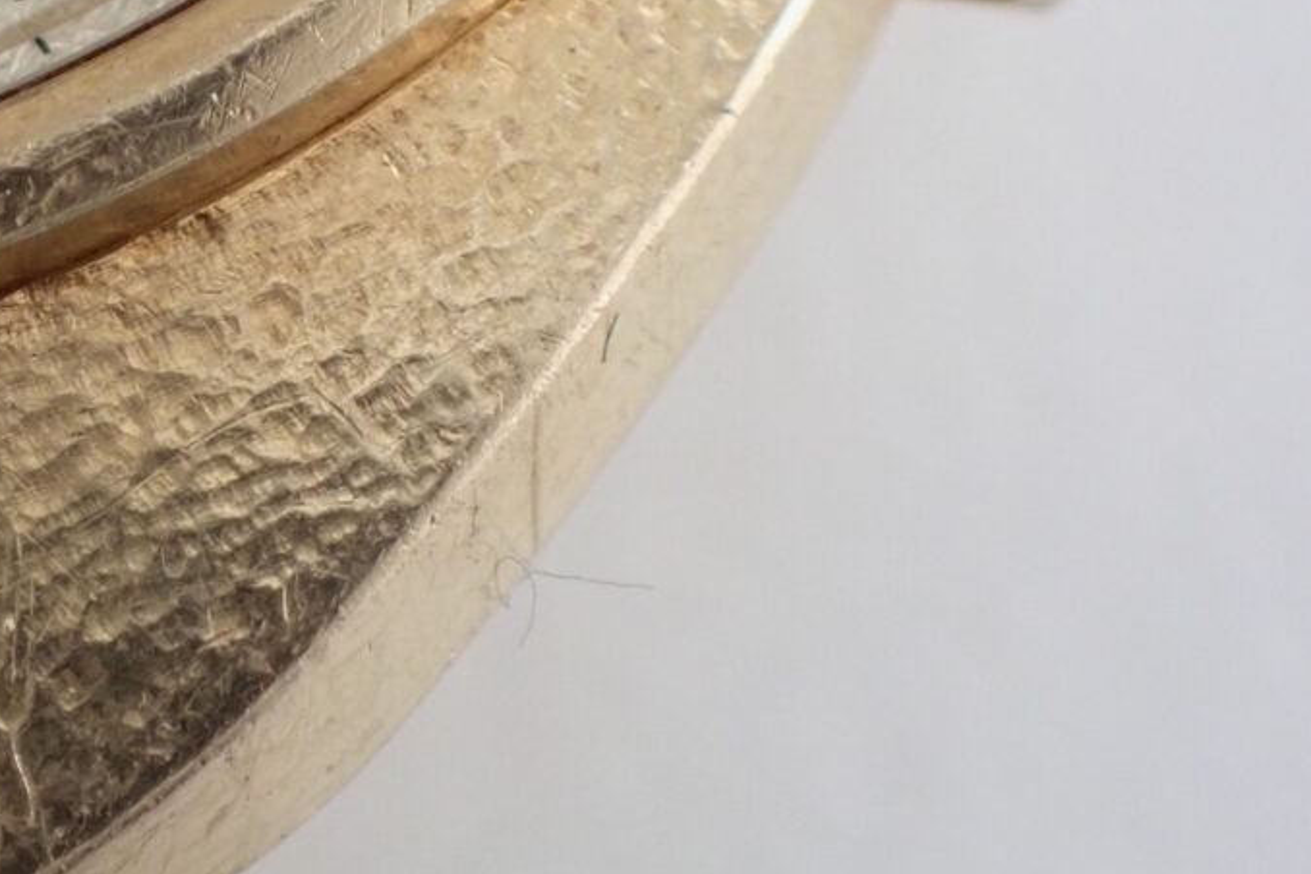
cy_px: 261
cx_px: 296
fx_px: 6700
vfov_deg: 7.5
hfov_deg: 11.1
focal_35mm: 184
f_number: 4.9
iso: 1000
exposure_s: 1/100
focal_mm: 18
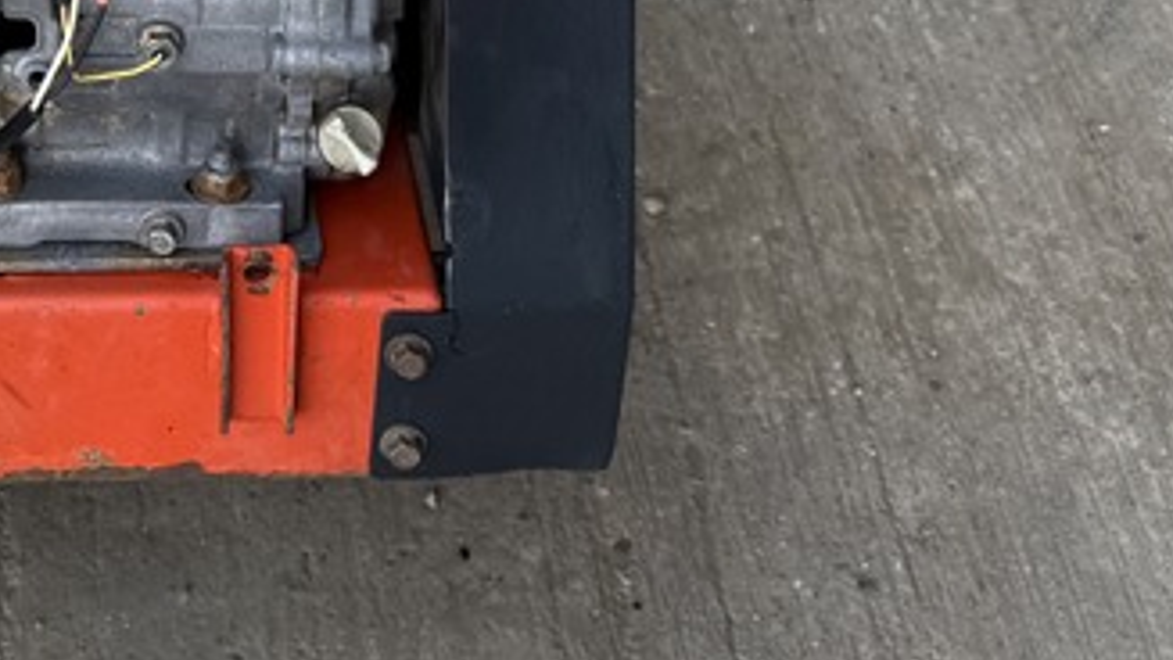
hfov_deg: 25.1
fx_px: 2551
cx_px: 100
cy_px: -481
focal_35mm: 82
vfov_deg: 13.4
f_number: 1.78
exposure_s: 1/453
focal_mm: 6.76
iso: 80
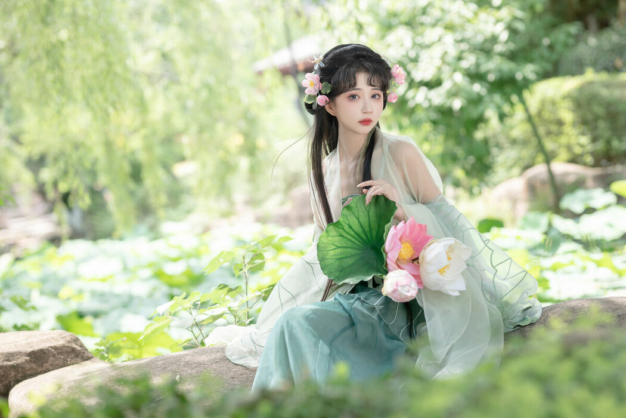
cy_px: 209
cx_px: 313
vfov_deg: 16.1
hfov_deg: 23.9
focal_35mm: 85
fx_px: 1478
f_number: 2.8
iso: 160
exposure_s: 1/160
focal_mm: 85
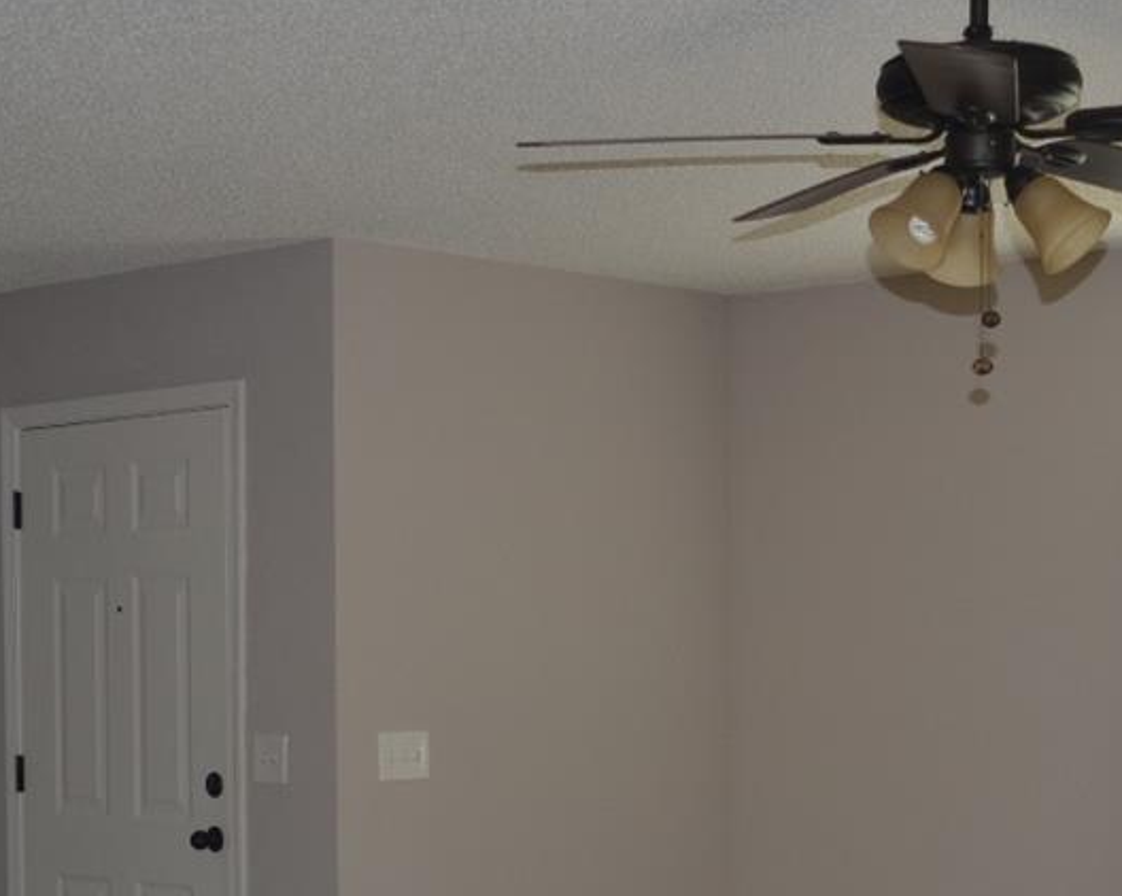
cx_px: 629
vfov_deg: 21.0
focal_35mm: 72
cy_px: 705
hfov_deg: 26.4
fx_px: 2390
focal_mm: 18
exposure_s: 1/60
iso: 100
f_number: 3.5
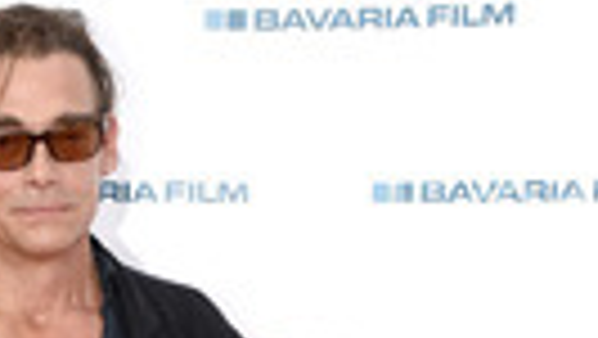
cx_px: 63
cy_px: 856
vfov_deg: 7.0
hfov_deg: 13.2
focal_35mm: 161
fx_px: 2554
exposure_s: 1/160
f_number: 5.6
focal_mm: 34
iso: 320
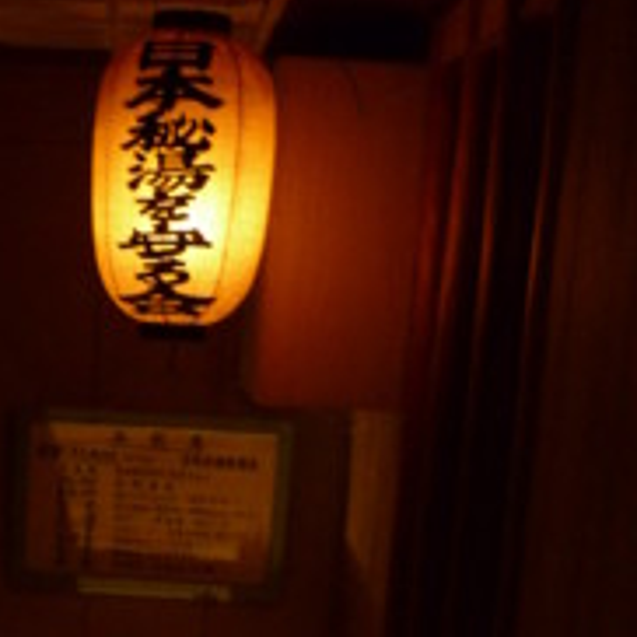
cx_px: 164
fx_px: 1499
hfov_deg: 23.8
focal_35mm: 72
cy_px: 620
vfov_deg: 23.1
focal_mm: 5.5
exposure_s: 1/5
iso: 400
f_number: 2.8
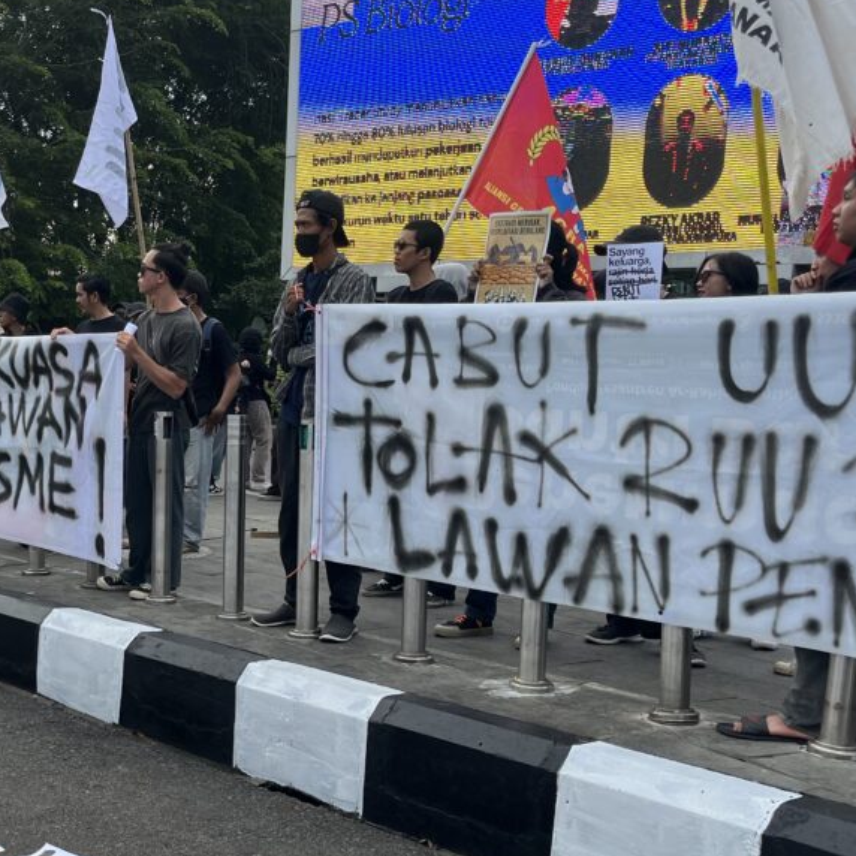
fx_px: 1315
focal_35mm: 47
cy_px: 542
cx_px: 151
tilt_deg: -5.9
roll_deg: -1.5
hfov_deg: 34.8
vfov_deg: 35.8
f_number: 1.6
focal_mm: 5.1
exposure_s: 1/992
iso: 50
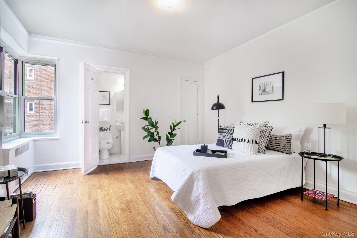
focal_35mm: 16
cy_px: 119
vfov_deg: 72.0
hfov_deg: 95.0
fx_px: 164
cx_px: 178
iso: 640
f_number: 7.1
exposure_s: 1/20
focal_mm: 11
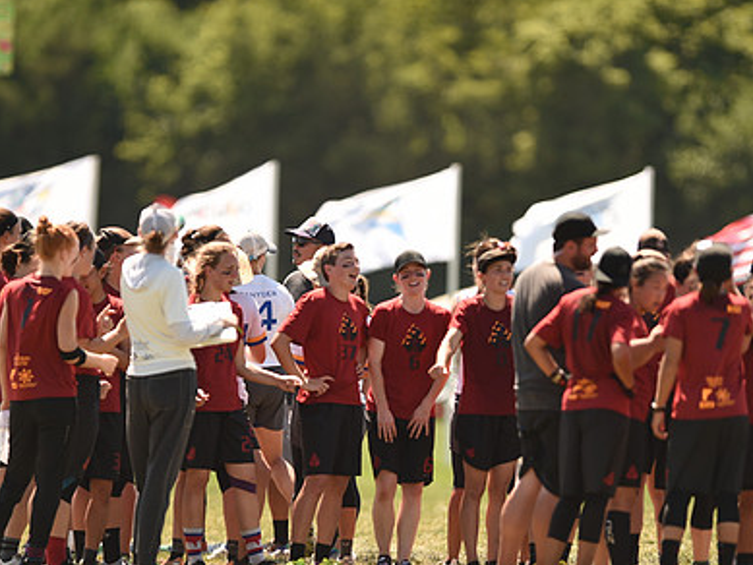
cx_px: 401
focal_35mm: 572
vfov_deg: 2.6
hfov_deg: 3.5
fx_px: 12447
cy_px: 365
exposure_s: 1/800
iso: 100
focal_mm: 400
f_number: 2.8
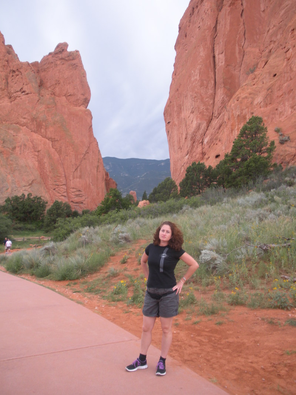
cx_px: 148
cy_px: 198
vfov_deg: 51.3
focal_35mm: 36
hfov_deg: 39.7
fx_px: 410
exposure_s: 1/73.2
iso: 64
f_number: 3.5
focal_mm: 6.3
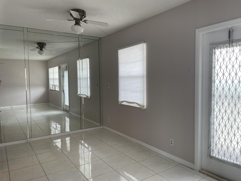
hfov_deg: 67.3
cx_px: 120
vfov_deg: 53.1
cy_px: 90
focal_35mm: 26
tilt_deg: -3.8
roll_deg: +0.7
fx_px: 181
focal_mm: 4.2
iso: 40
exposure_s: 1/120
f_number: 1.6
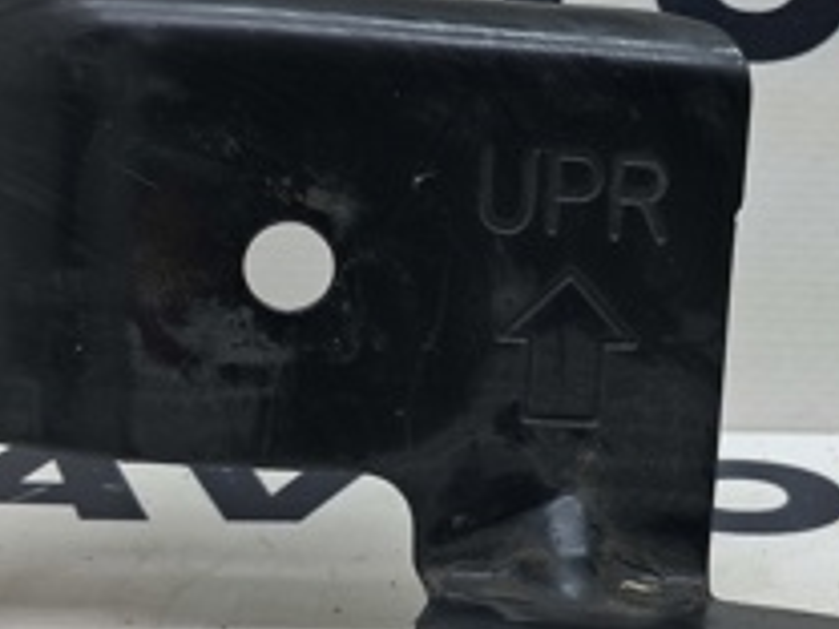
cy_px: 256
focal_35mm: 83
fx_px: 2012
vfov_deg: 17.8
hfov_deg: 23.4
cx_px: 577
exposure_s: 1/50
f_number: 1.8
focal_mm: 4
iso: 50
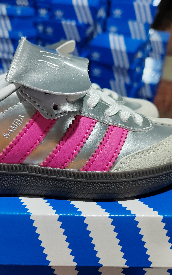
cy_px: 135
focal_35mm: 39
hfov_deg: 32.2
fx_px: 292
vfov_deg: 50.4
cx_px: 46
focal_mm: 5.52
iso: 1250
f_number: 1.9
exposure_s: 1/50
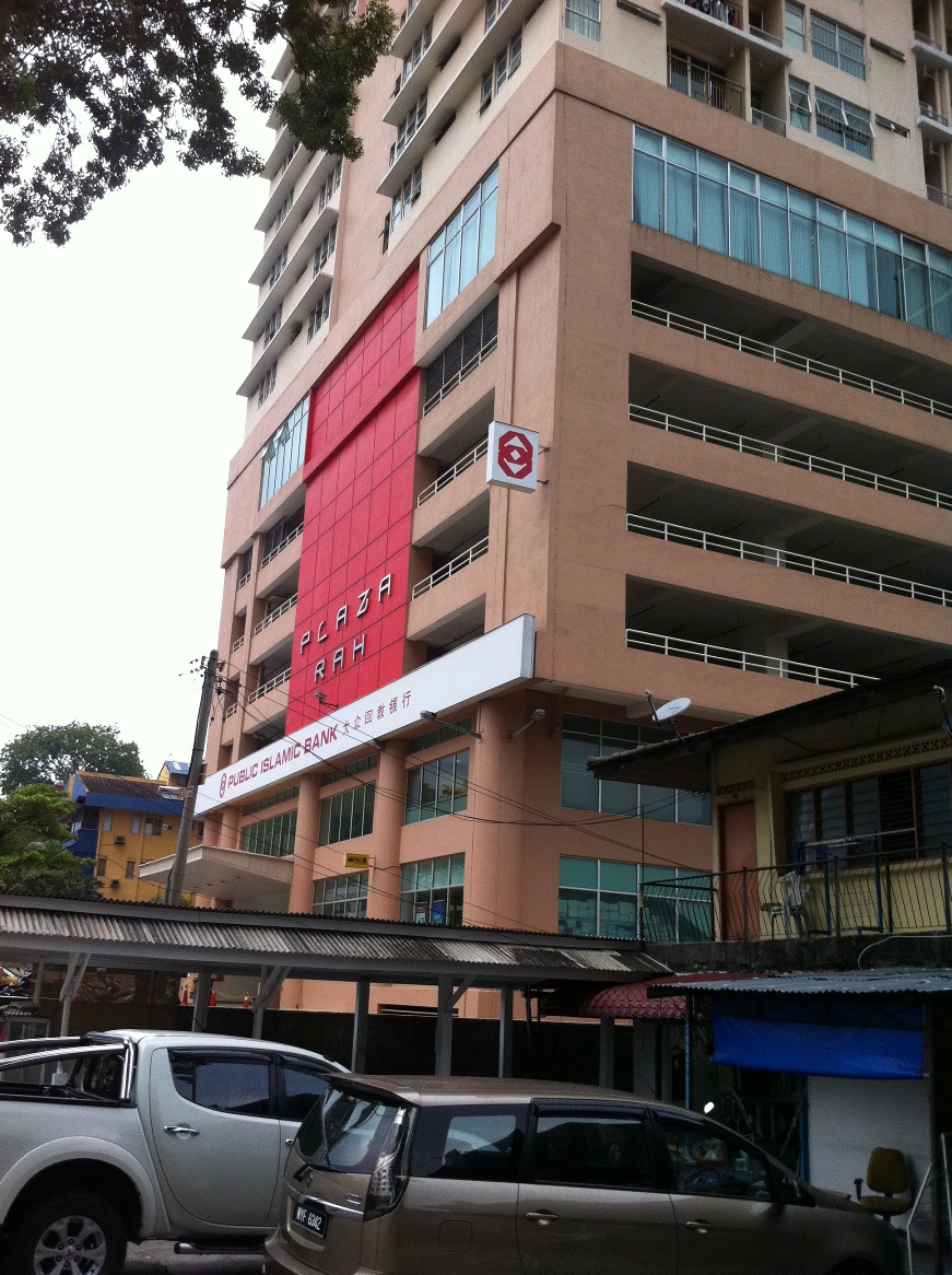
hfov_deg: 40.6
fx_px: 1287
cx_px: 476
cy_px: 638
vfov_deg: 52.7
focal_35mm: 35
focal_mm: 3.85
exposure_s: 1/120
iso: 125
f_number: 2.8
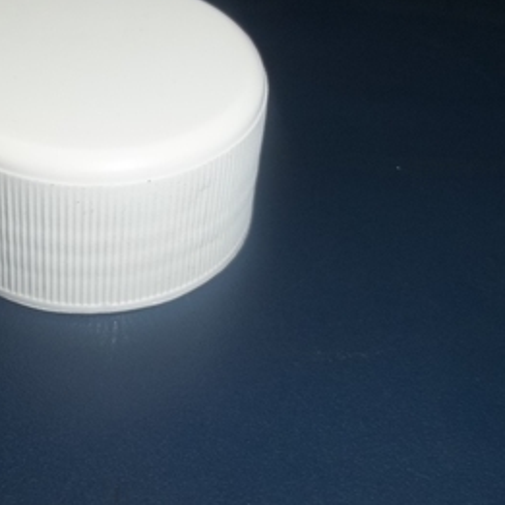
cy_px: 243
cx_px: 56
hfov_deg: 27.2
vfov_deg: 28.2
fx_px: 1007
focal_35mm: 61
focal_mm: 6.5
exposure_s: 1/30
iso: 64
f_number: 3.1
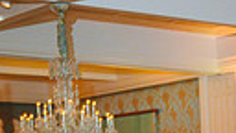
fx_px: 951
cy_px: 349
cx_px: 348
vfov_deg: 7.3
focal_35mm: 152
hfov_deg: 13.4
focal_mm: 32
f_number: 2.8
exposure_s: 1/100
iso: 1250
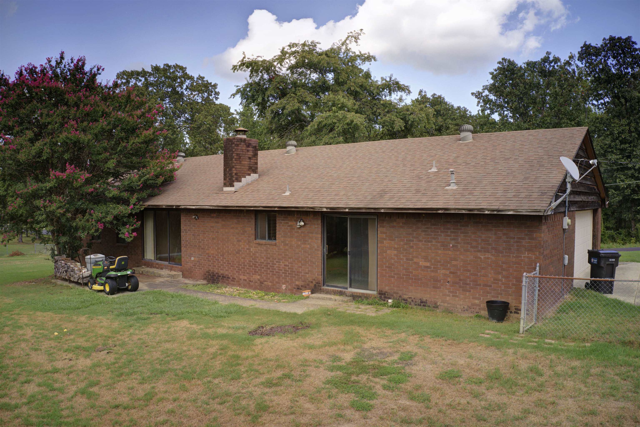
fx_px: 498
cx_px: 320
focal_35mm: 28
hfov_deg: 65.5
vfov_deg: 46.4
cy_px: 214
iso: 100
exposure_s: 1/160
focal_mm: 10.3
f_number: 5.6
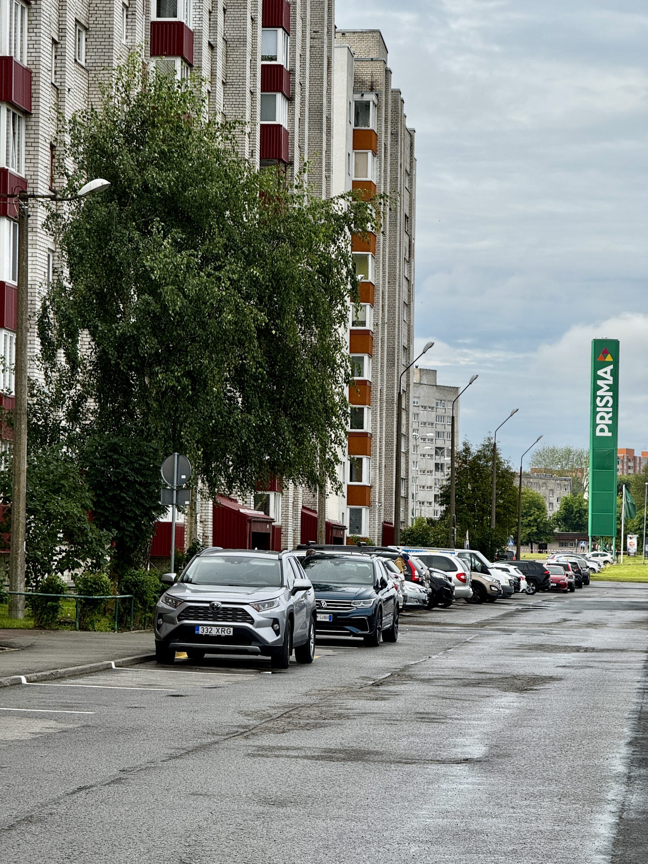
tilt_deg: +2.5
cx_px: 324
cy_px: 432
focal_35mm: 120
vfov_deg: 16.4
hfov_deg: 12.3
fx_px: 2995
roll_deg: -1.0
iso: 50
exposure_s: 1/914
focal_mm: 15.66
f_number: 2.8
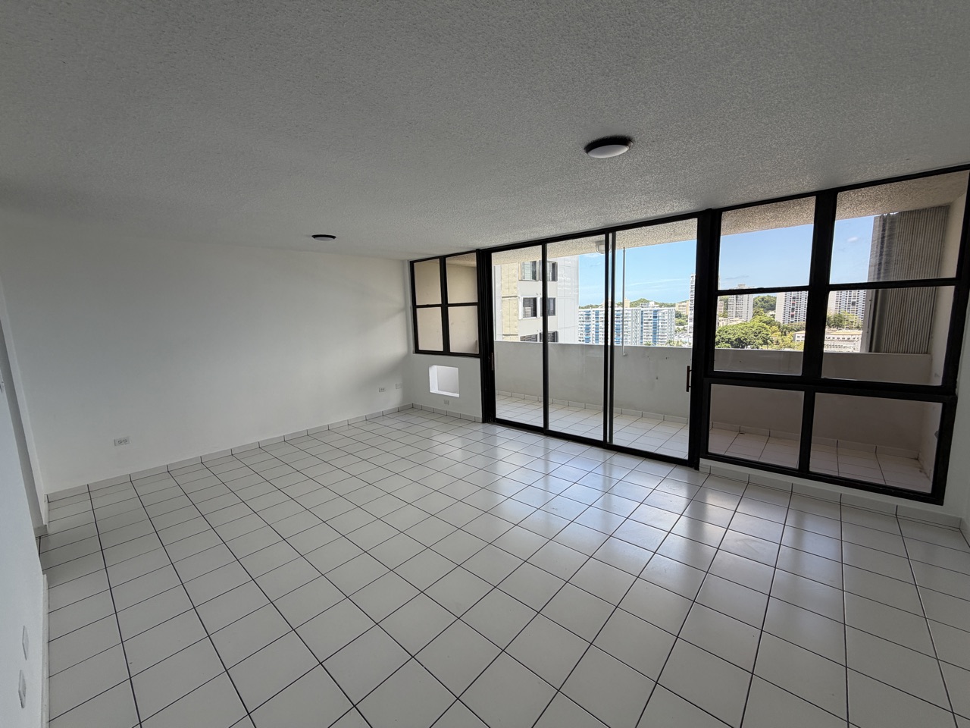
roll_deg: +2.7
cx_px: 485
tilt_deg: -7.5
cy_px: 364
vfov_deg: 85.7
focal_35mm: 14
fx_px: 392
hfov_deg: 102.1
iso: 40
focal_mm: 2.22
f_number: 2.2
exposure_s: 1/234
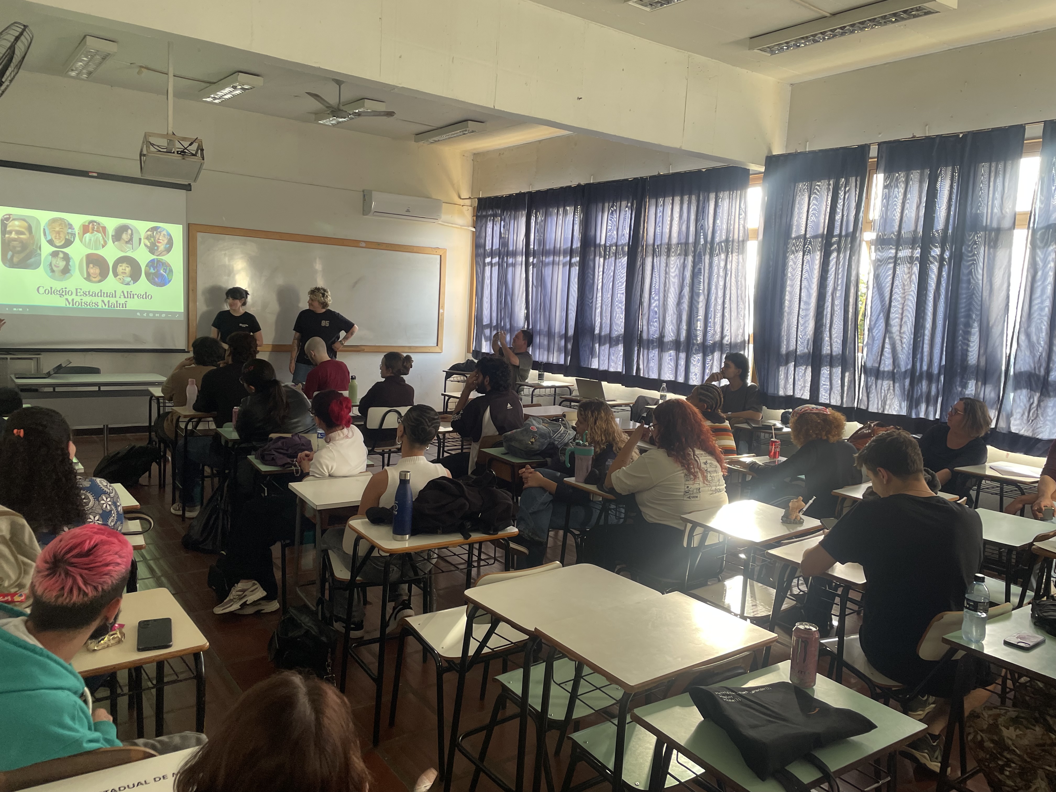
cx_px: 528
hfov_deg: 67.3
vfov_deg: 53.1
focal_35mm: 26
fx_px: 793
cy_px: 396
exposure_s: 1/120
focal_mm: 4.2
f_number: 1.6
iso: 125
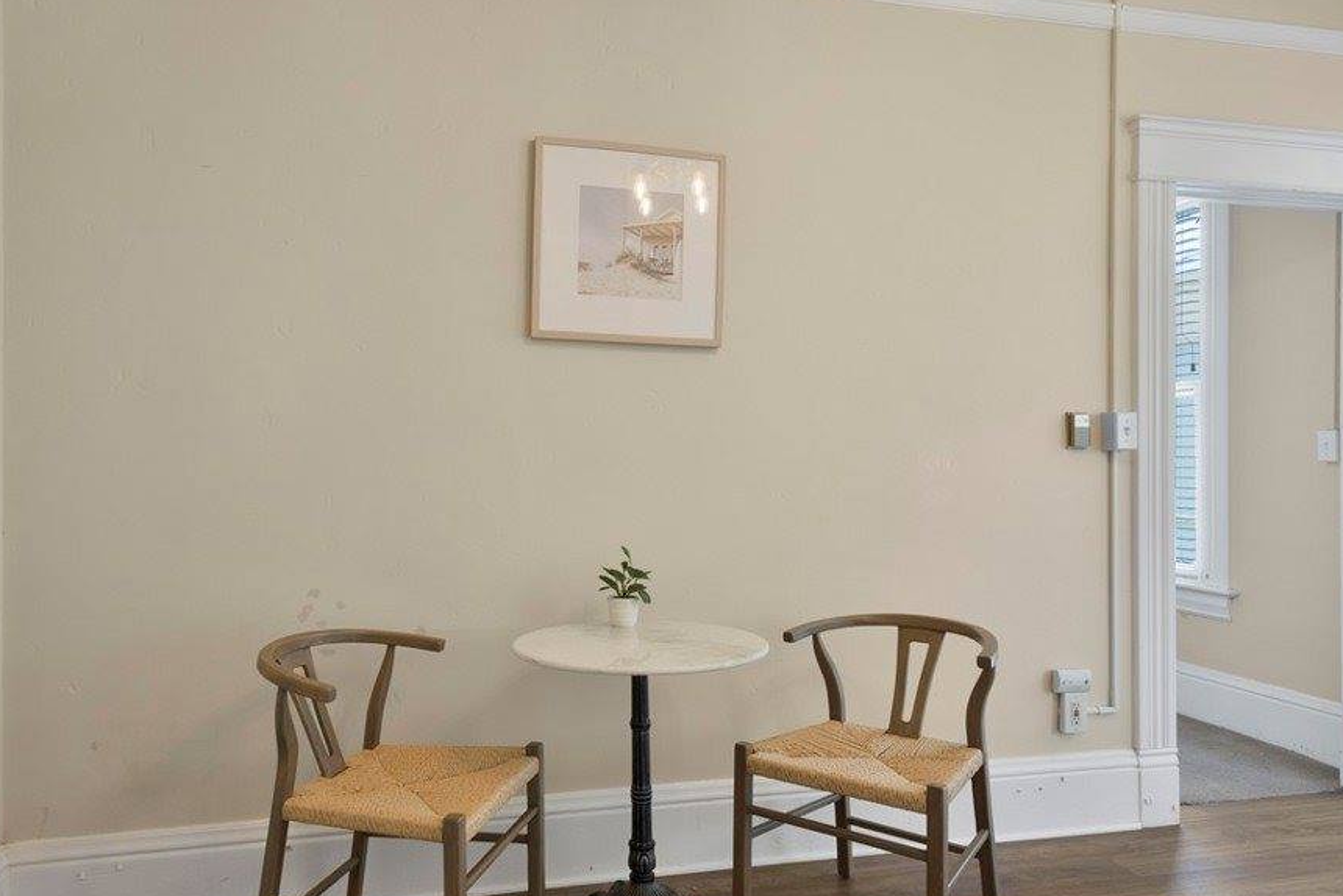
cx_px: 607
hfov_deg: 71.3
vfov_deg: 51.3
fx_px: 933
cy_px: 472
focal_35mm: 25
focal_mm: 21
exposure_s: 1/4
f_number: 7.1
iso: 640
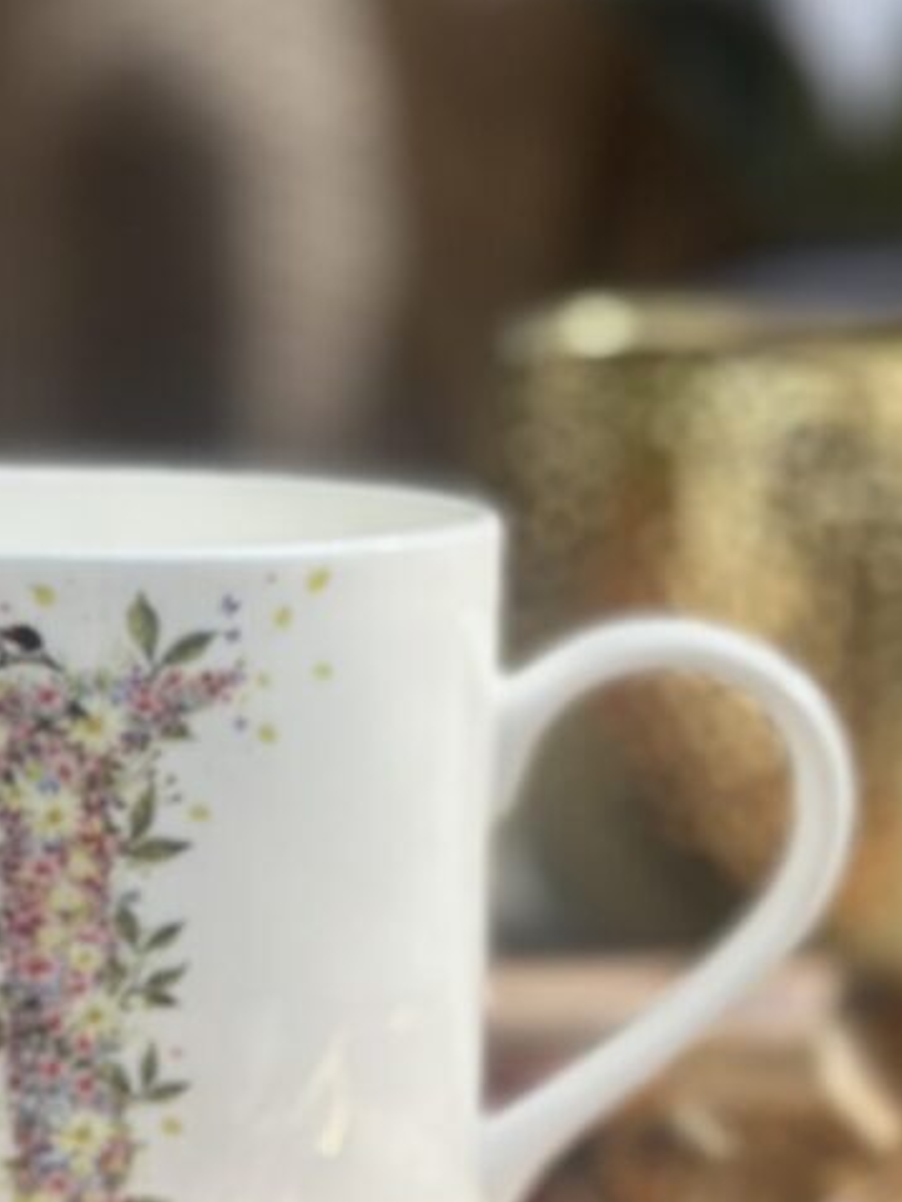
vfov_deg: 19.0
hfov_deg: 14.2
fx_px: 3577
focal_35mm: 103
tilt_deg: -11.2
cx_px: 101
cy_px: 821
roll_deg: -0.6
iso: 80
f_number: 1.78
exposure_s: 1/1695
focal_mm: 6.86
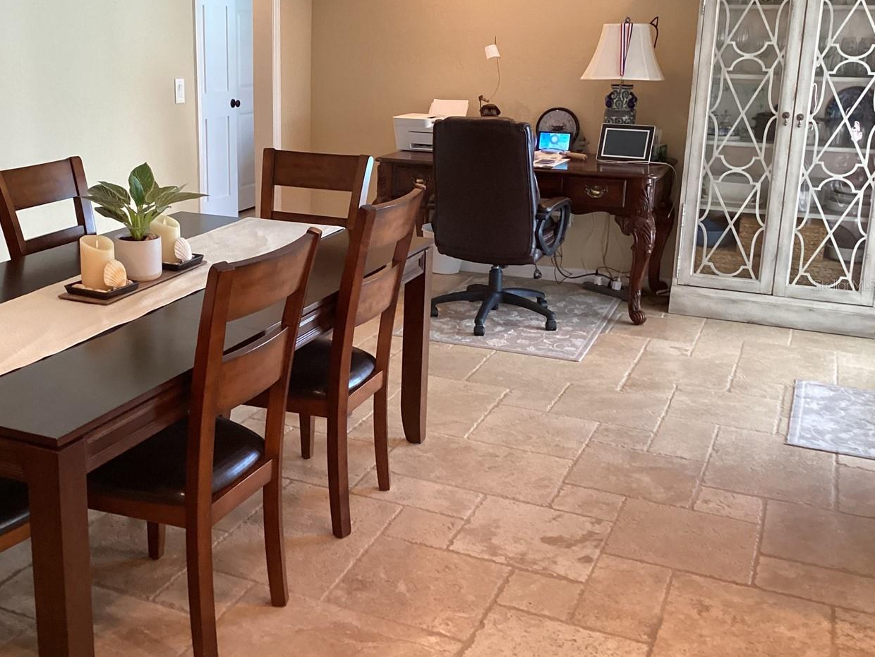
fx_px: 1011
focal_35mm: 40
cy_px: 285
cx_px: 315
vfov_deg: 35.9
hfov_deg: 46.3
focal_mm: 3.3
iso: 320
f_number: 2.4
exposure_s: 1/60
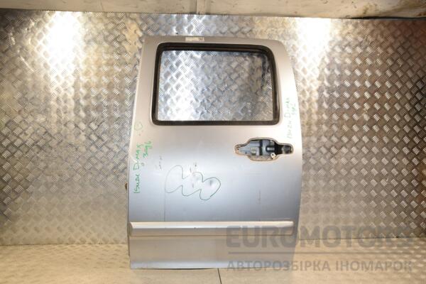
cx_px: 213
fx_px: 426
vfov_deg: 36.9
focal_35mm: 36
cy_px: 142
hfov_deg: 53.1
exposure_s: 1/200
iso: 800
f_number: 9
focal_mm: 24
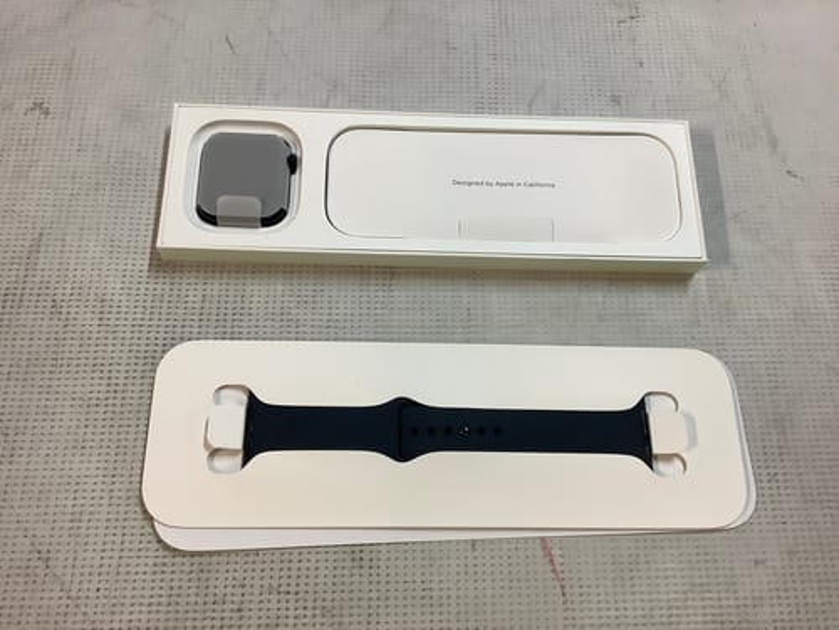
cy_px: 315
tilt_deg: -68.5
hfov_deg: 58.4
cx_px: 420
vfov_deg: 45.4
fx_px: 751
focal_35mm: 31
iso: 100
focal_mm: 3.3
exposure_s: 1/50
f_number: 2.4
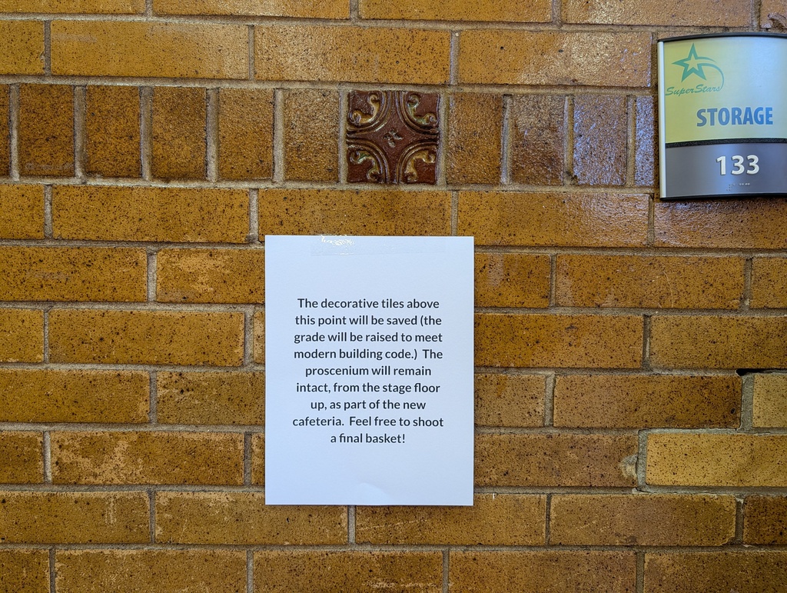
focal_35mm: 24
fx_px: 546
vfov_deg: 56.9
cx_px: 394
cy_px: 296
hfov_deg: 71.5
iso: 320
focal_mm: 6.9
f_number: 1.68
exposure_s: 1/120
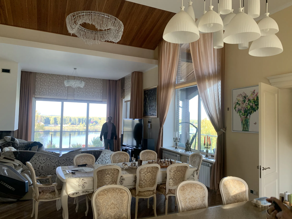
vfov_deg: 53.1
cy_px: 110
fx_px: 219
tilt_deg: +3.8
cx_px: 146
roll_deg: -0.5
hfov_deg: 67.3
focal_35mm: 26
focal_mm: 4.25
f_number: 1.8
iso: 100
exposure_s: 1/88
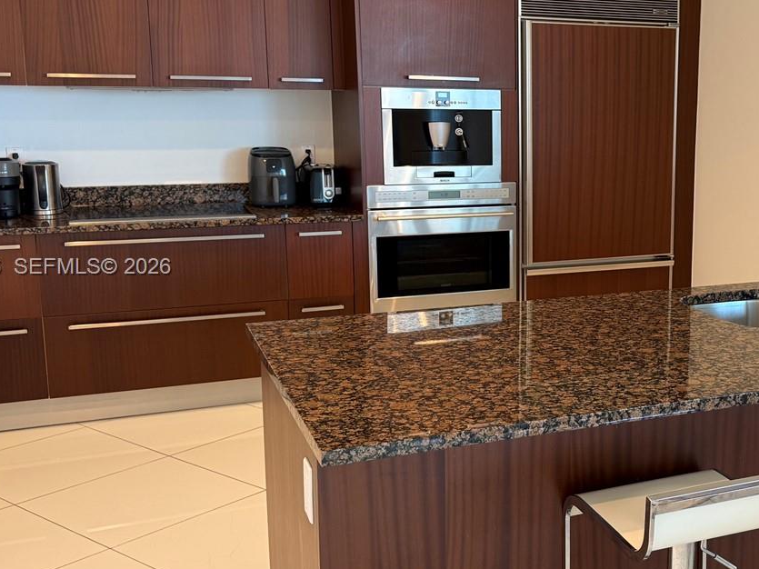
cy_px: 268
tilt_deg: -9.9
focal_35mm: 46
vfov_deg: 31.5
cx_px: 615
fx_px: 1008
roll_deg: -1.3
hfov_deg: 39.5
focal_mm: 6.76
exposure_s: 1/60
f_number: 1.78
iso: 160
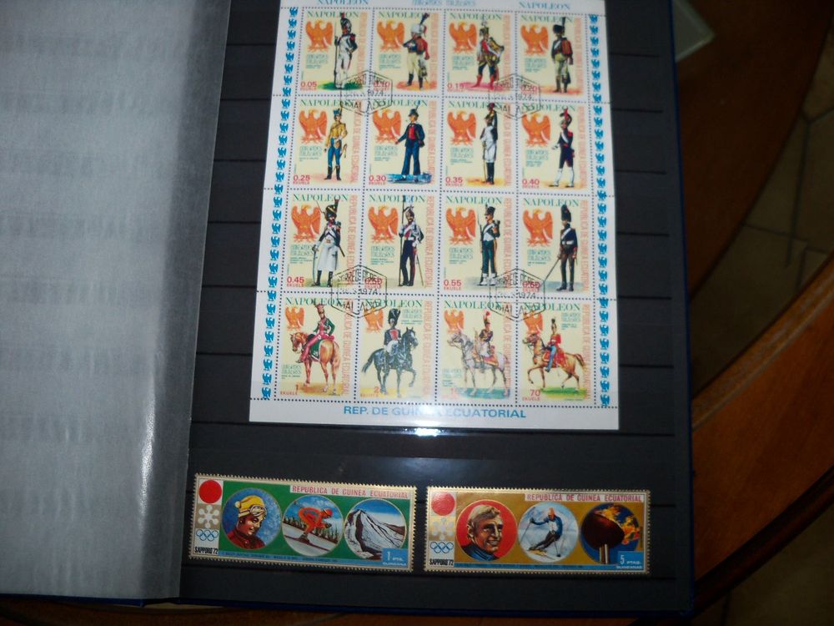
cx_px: 417
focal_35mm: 35
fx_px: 843
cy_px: 313
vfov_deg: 40.7
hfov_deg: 52.6
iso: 100
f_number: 3.5
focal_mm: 6.2
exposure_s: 1/30
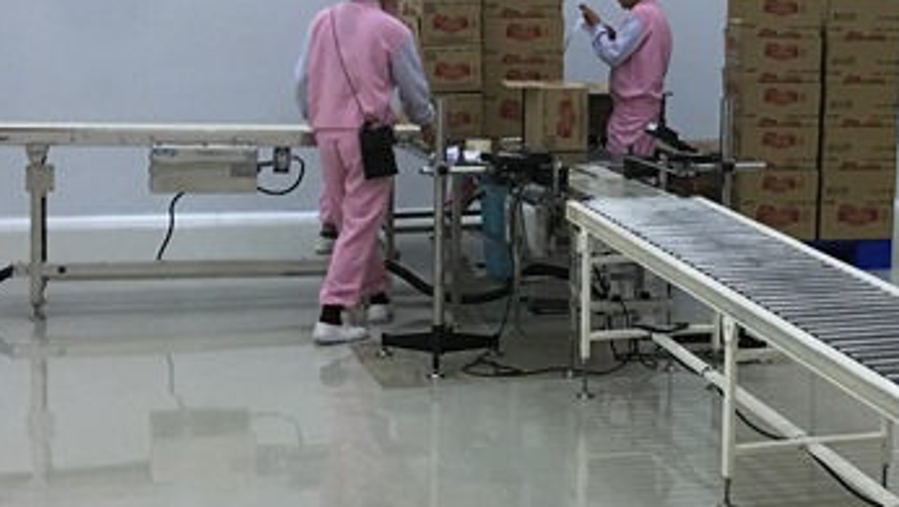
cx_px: 652
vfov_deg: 16.5
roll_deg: -1.2
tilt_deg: -4.8
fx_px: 1741
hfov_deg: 28.6
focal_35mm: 73
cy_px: 146
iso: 50
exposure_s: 1/33
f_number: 2.2
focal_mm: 4.15
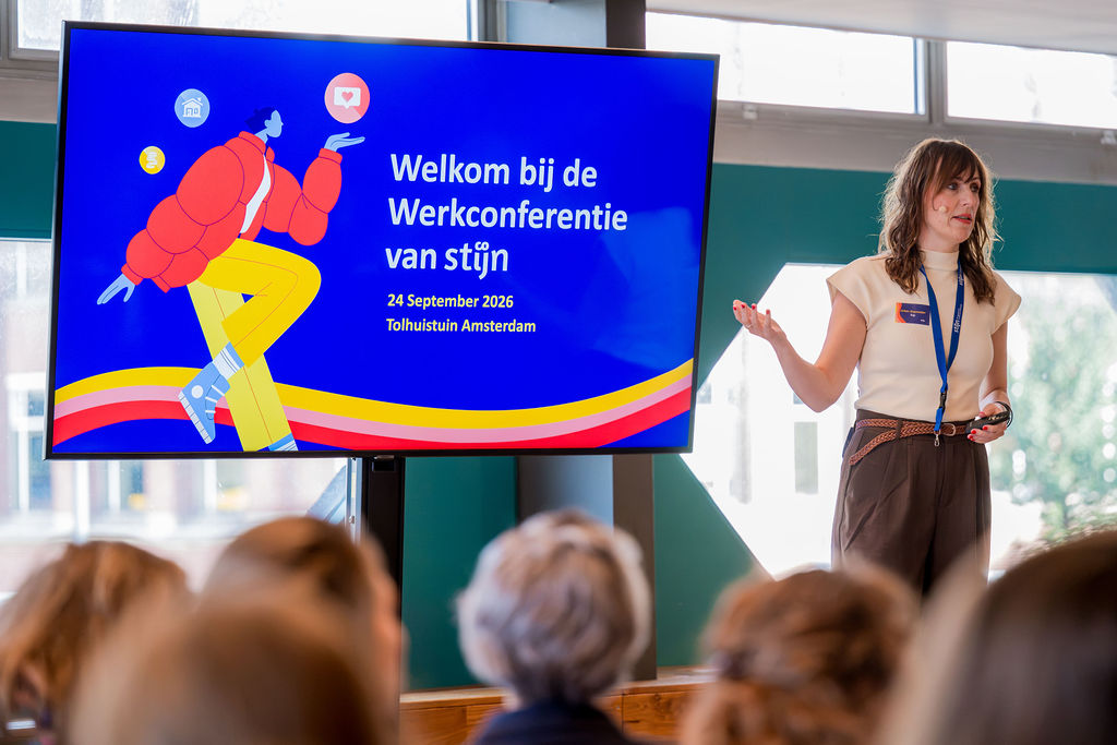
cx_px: 617
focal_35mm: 129
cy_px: 342
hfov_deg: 15.9
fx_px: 3991
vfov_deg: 10.7
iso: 2000
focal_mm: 115
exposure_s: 1/400
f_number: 2.8
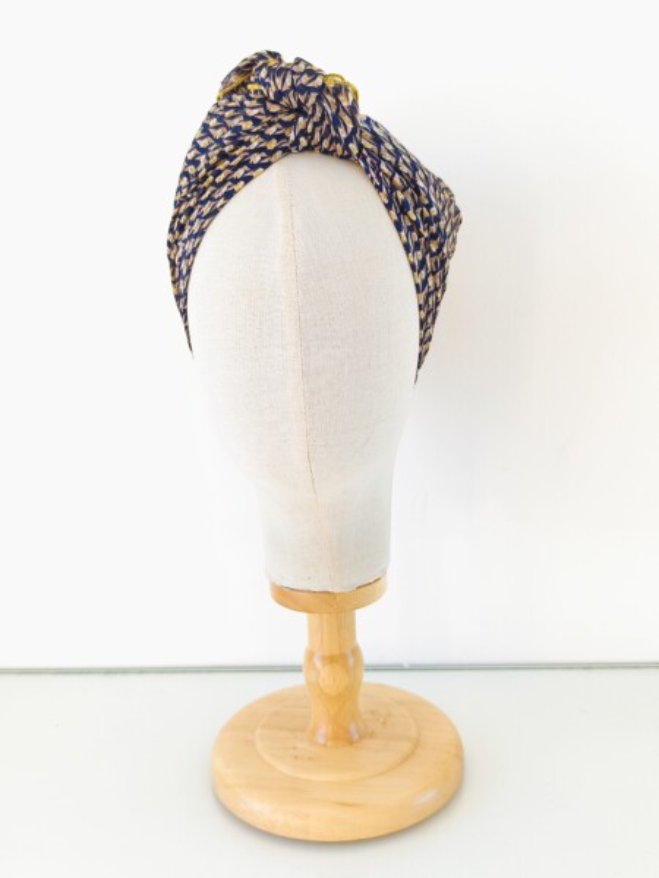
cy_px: 439
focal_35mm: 32
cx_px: 330
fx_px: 812
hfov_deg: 44.2
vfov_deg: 56.8
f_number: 1.65
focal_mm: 6.14
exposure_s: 1/30
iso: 50
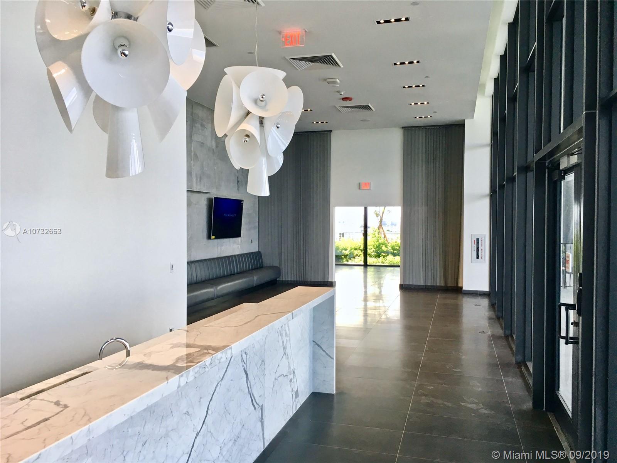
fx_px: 517
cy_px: 232
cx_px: 308
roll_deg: +0.4
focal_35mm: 29
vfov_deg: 48.2
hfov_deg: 61.7
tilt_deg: -2.6
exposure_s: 1/30
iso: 32
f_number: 2.2
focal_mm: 4.15
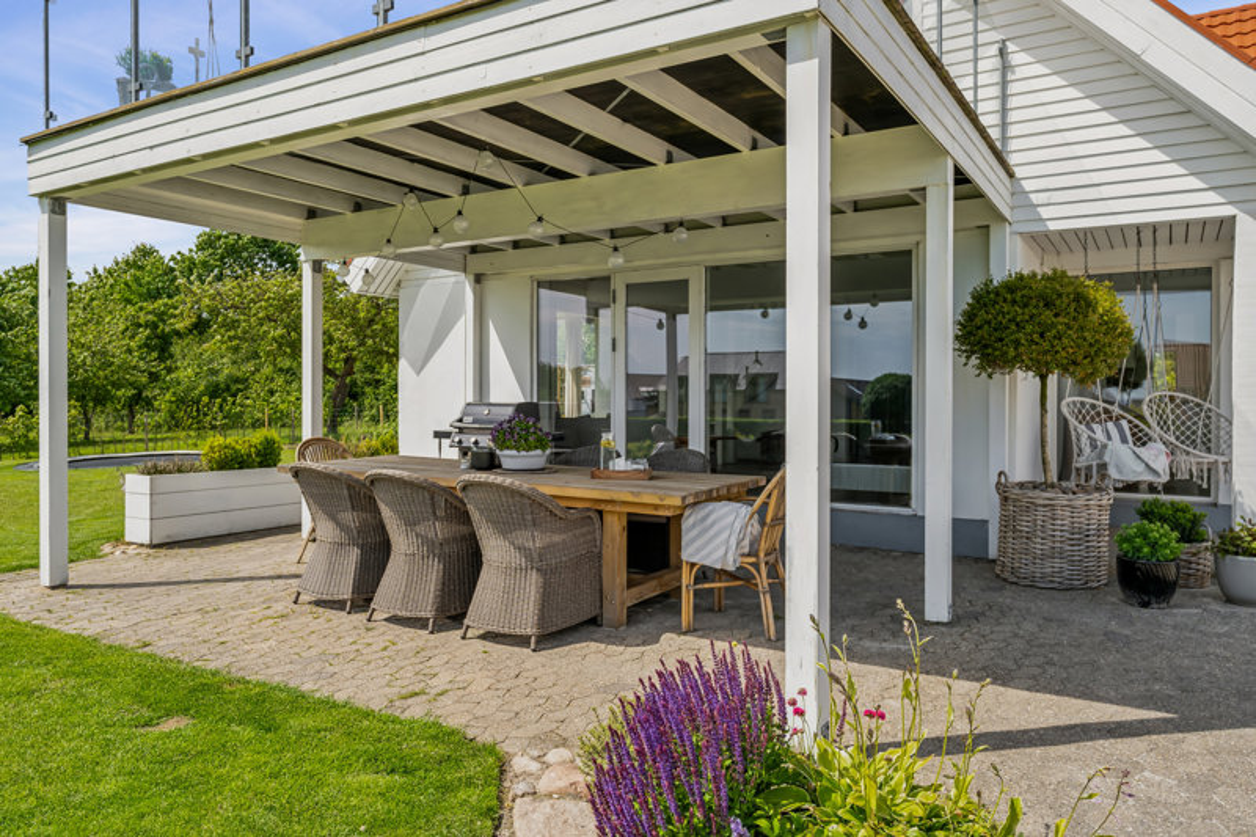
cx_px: 628
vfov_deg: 51.3
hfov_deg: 71.5
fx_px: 872
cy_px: 418
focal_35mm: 25
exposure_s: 1/400
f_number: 6.3
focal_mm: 25
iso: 160
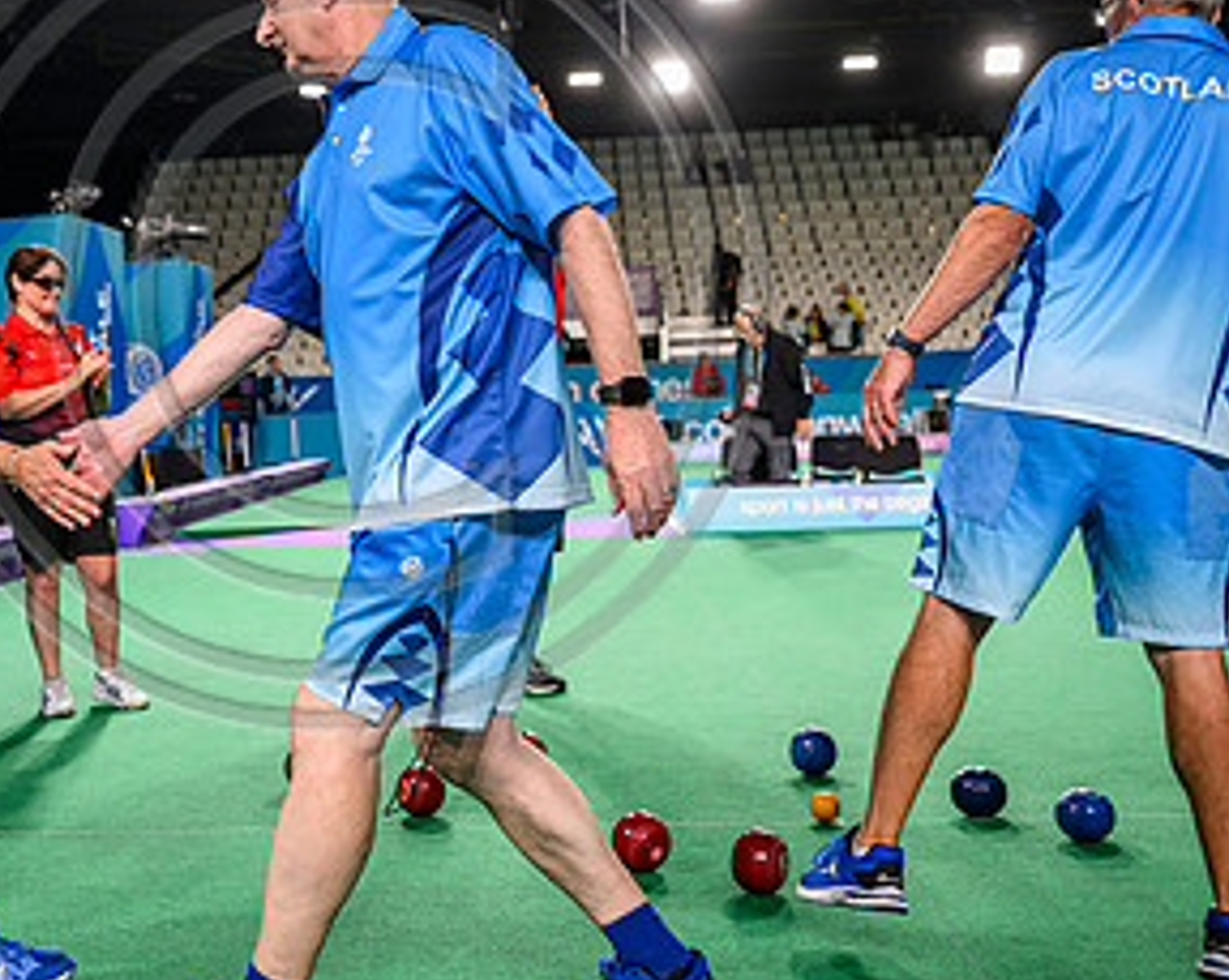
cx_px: 325
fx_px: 2035
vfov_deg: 26.9
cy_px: 289
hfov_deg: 33.0
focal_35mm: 56
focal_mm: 29.5
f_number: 3.2
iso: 1250
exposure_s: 1/1000
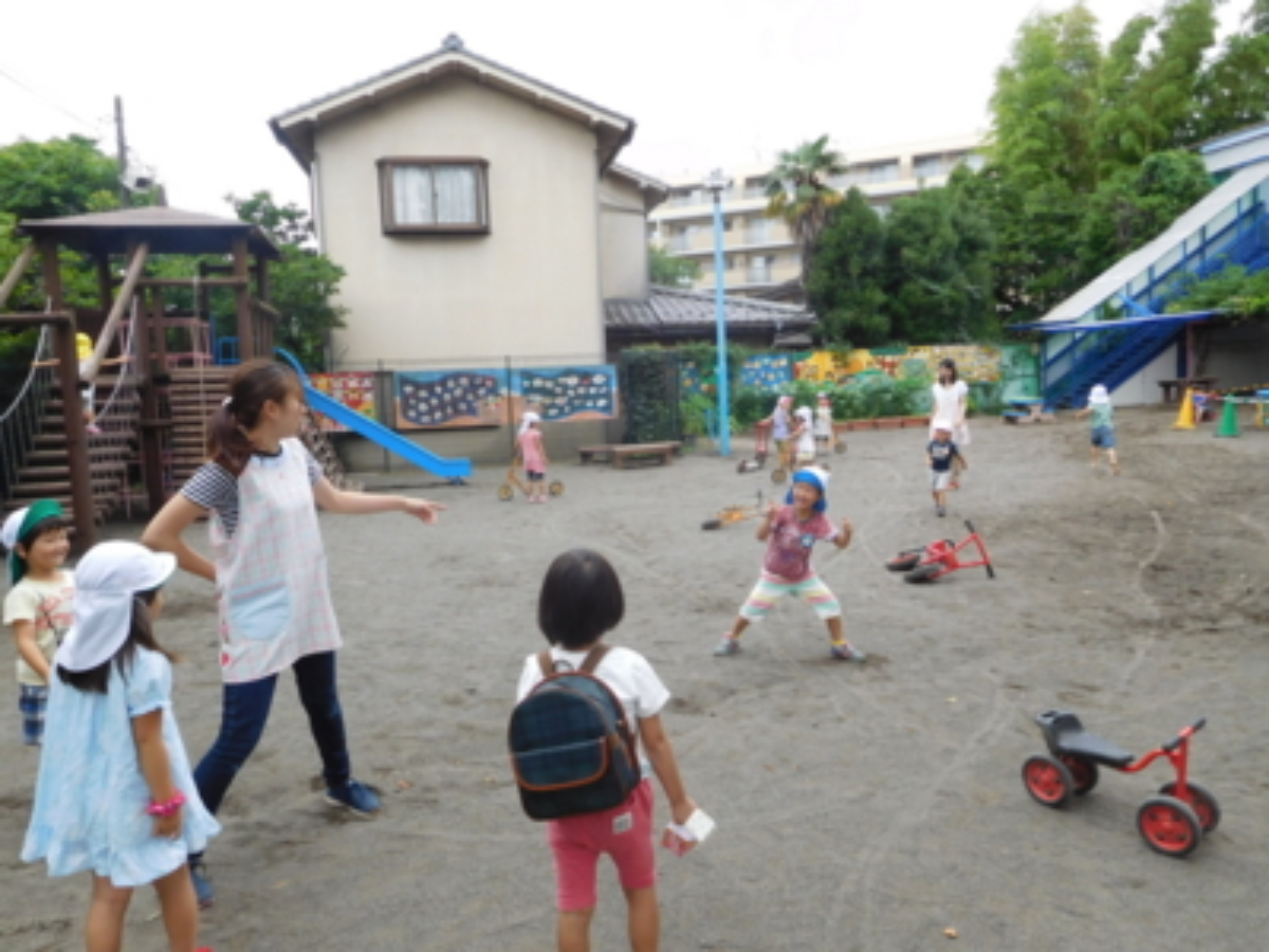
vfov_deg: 54.9
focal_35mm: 25
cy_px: 476
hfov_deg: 69.4
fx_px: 916
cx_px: 634
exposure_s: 1/320
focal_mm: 4.5
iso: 125
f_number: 3.4
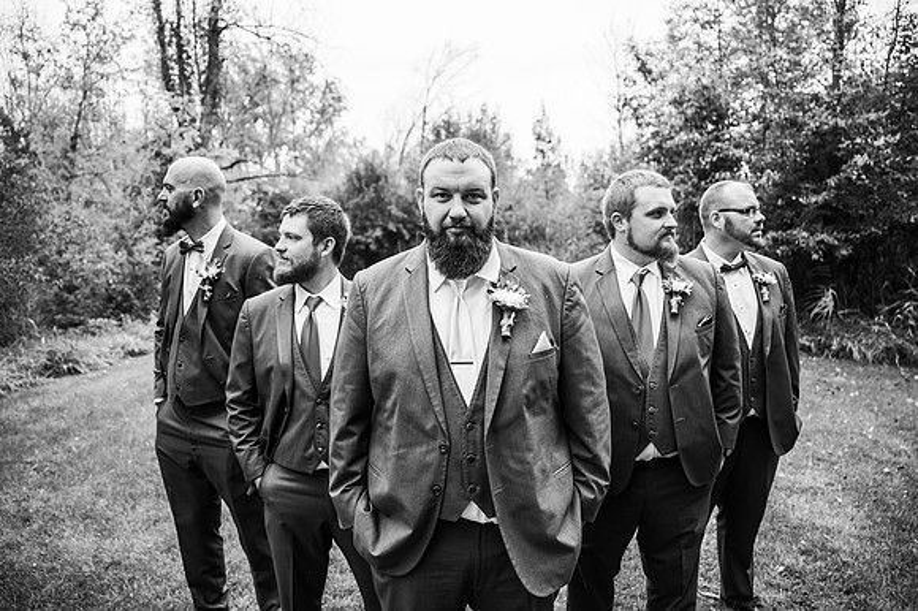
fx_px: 624
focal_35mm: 24
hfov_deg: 72.7
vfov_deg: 52.2
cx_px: 454
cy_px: 306
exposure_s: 1/1000
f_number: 2.8
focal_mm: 24
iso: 500
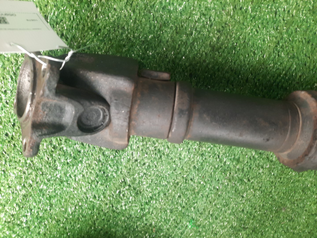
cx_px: 158
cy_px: 119
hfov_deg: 69.4
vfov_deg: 54.9
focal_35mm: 25
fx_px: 229
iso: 237
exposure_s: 1/50
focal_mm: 4.6
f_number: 2
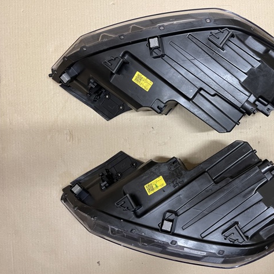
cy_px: 138
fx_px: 278
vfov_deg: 52.5
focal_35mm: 31
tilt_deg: -88.2
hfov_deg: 51.5
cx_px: 183
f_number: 1.6
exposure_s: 1/50
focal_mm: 5.1
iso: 160
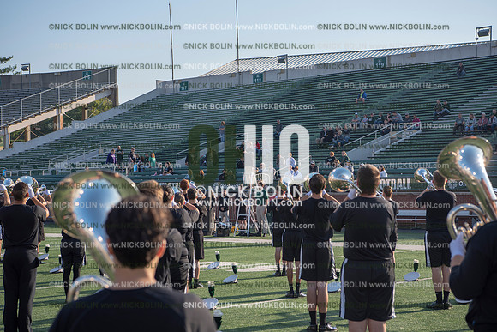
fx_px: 967
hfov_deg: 28.8
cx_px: 248
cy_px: 166
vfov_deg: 19.5
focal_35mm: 70
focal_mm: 70
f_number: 5.6
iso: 100
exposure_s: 1/500
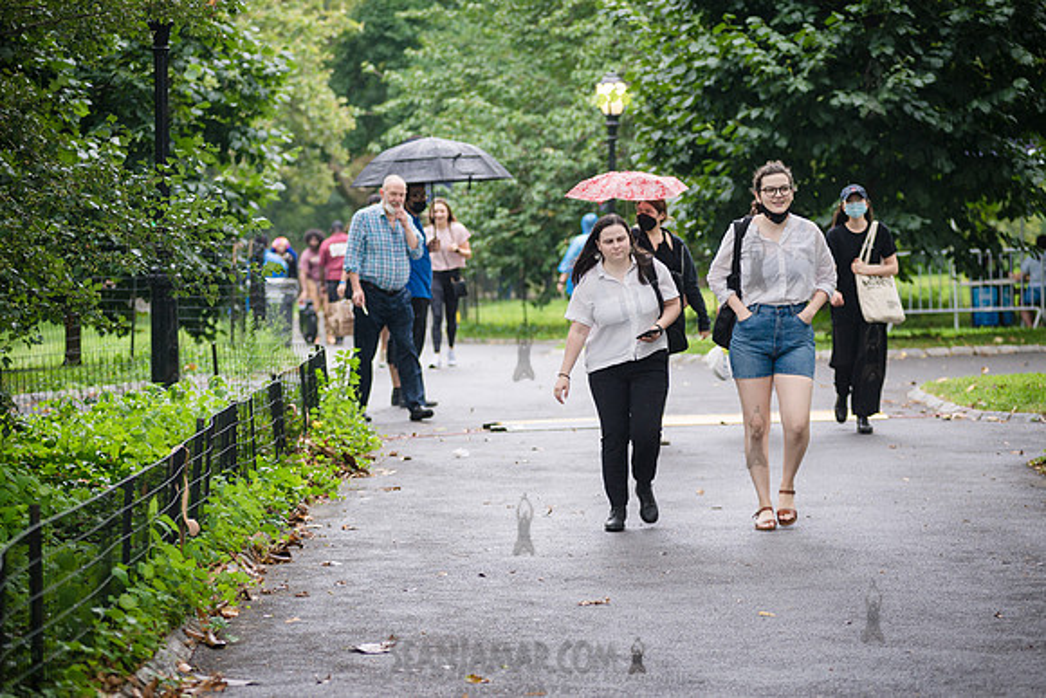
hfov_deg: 18.3
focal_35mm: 112
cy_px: 349
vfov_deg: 12.2
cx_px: 523
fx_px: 3255
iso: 400
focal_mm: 112
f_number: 4
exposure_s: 1/160
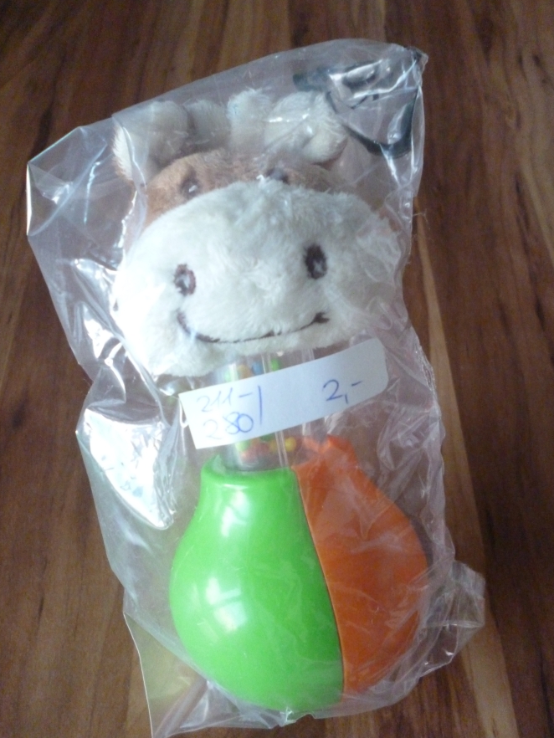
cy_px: 381
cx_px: 274
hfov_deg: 46.8
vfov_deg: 59.9
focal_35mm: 30
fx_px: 640
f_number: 2.7
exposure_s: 1/80
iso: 800
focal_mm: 5
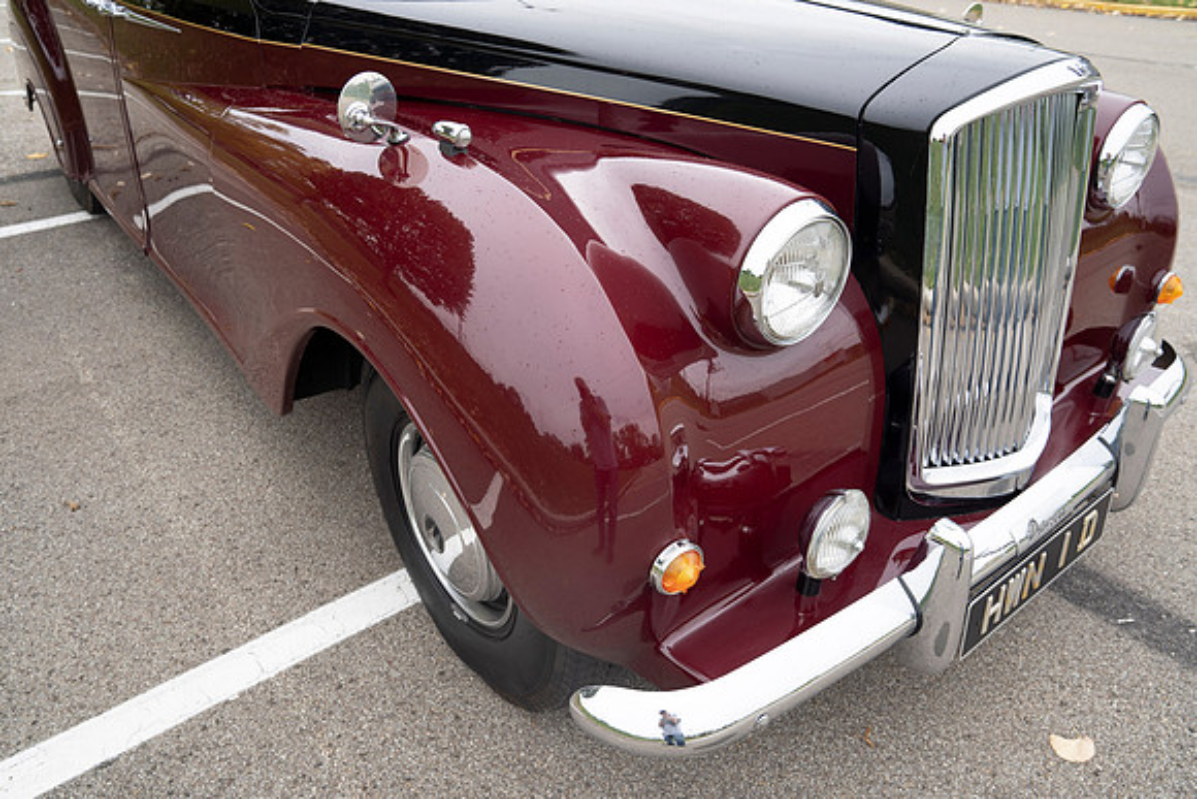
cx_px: 598
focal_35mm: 26
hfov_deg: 69.4
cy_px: 400
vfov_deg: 49.6
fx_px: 865
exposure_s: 1/160
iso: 200
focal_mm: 26
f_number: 5.6
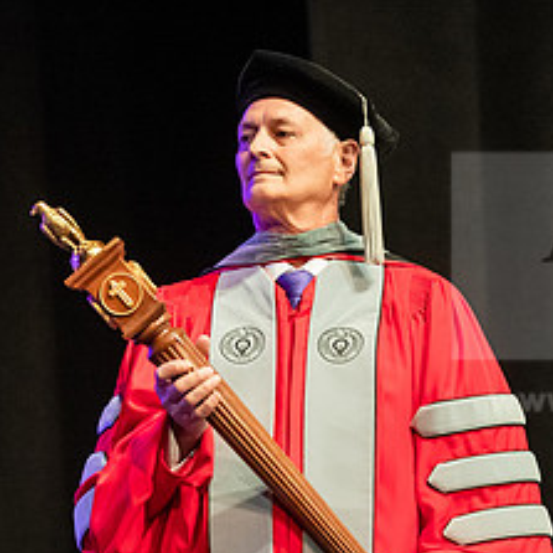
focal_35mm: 221
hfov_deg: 7.9
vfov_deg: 7.9
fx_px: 3994
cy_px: 453
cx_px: 377
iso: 4000
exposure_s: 1/200
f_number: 3.2
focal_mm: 100
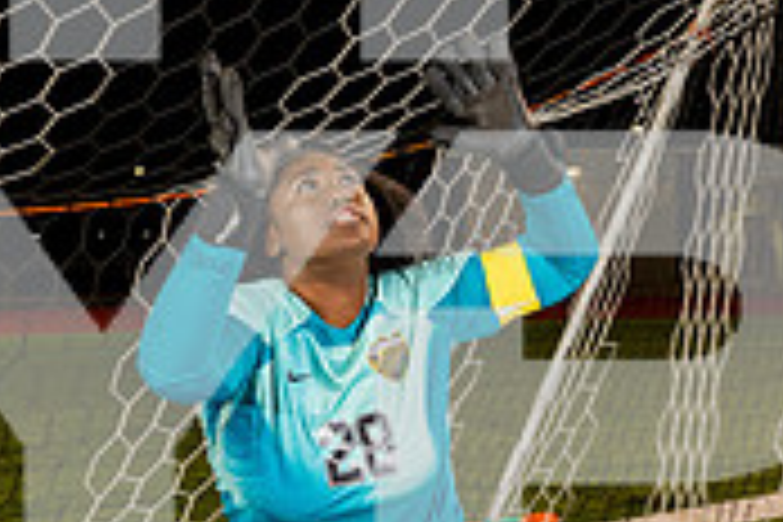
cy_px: 371
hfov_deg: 25.3
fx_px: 1740
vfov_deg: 17.0
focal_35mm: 80
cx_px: 288
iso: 800
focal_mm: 24
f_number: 5.6
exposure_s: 1/250
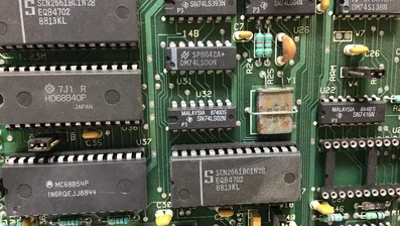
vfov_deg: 34.7
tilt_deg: -26.4
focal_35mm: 34
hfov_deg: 58.0
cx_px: 201
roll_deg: +0.6
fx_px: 361
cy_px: 115
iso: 40
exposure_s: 1/30
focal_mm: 3.3
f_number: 2.4
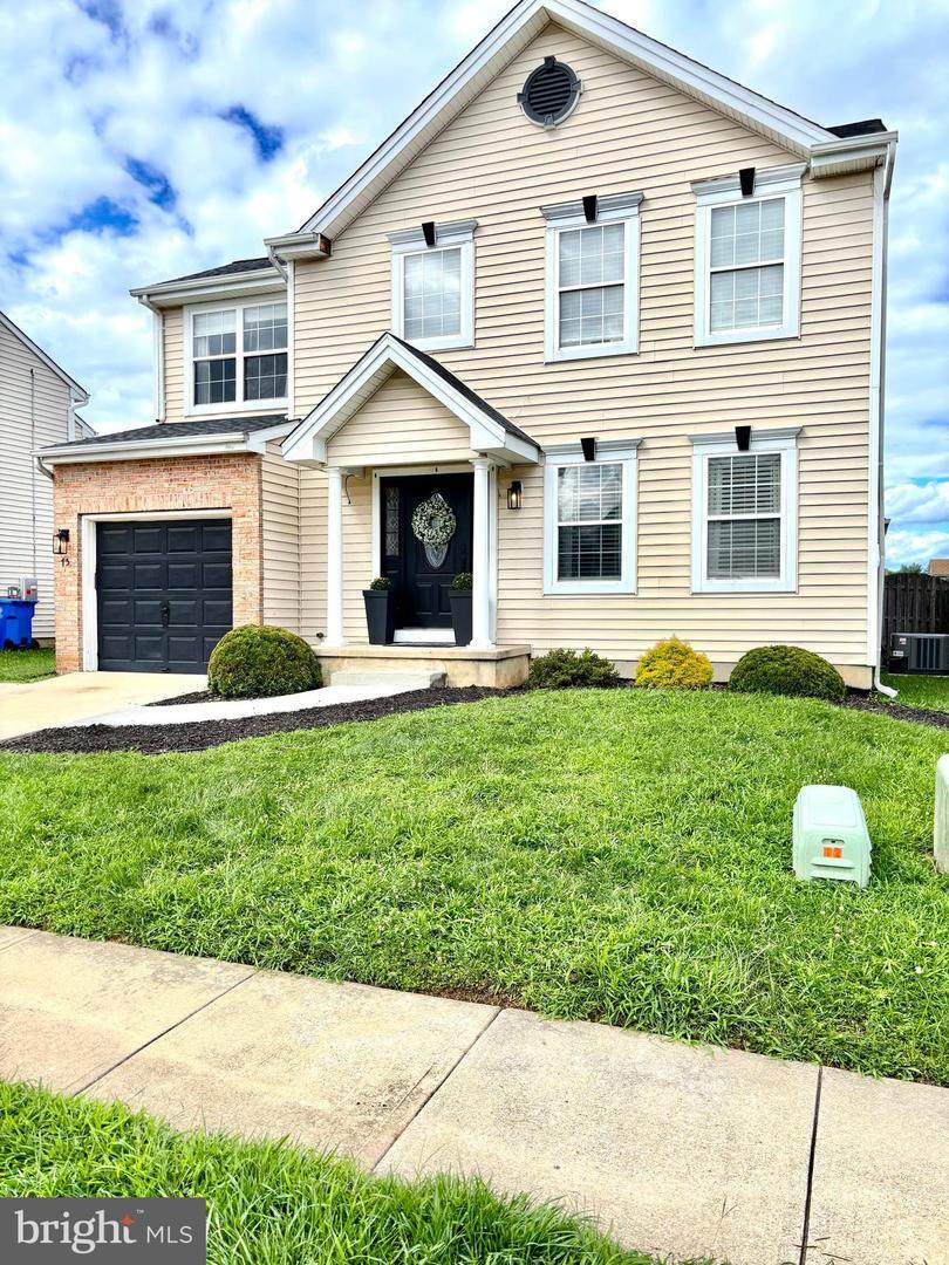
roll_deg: -2.7
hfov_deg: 53.1
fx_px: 950
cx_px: 474
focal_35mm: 26
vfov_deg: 67.3
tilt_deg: -4.4
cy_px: 632
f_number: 1.6
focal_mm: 5.96
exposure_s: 1/3311
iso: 50
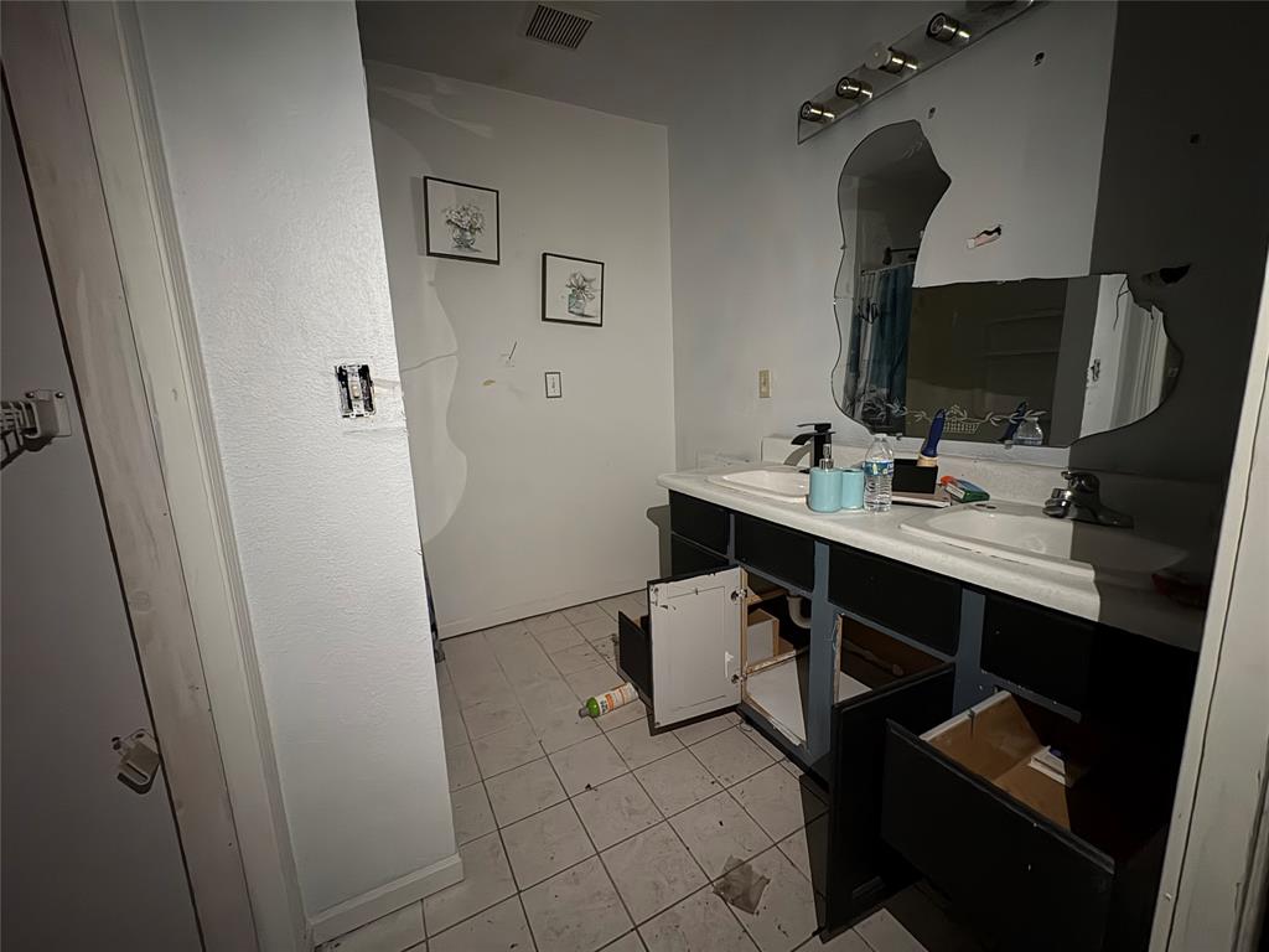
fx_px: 513
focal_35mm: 14
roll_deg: +2.0
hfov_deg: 102.1
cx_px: 634
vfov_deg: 85.7
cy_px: 476
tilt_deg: -9.2
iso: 800
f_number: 2.2
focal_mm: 2.22
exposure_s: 1/13
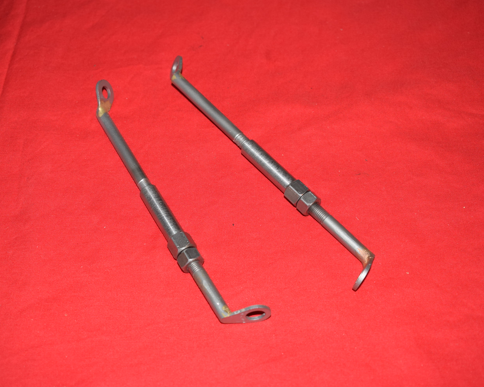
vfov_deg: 30.5
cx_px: 220
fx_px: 710
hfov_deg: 37.6
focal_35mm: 50
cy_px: 195
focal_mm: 29
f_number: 5.6
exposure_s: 1/125
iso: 400
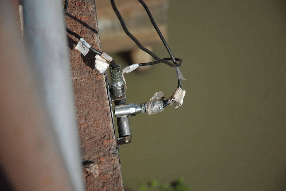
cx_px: 142
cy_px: 96
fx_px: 782
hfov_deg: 20.7
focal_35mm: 99
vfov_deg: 13.9
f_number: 4.5
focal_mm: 65
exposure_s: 1/3200
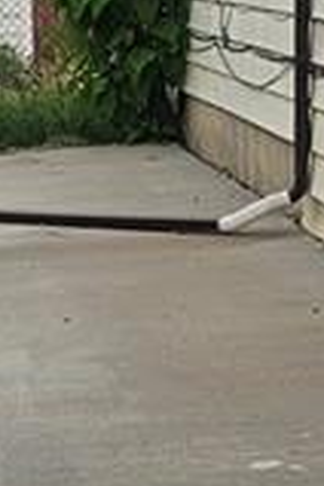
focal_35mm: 180
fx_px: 2430
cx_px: 339
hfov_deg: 7.6
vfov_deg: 11.4
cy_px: 245
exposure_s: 1/468
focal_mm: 6.3
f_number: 1.7
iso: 10
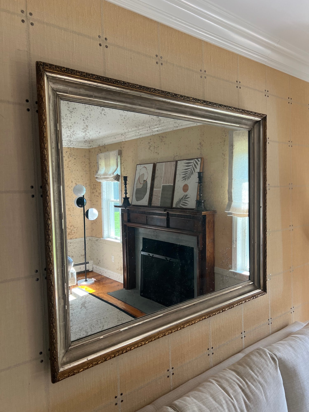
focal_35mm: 26
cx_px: 154
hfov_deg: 53.1
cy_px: 206
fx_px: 309
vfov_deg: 67.3
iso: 80
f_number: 1.5
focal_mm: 5.7
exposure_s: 1/121
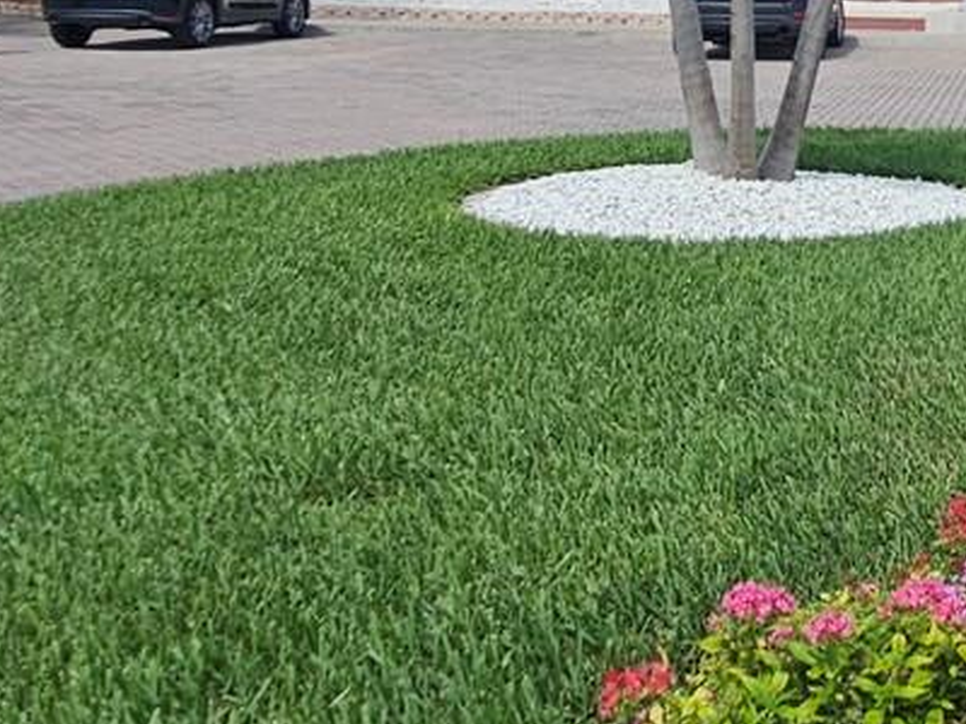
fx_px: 1451
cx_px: 949
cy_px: 31
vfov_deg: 26.8
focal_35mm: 52
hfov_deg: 33.9
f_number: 2.2
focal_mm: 2.2
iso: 50
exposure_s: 1/2650
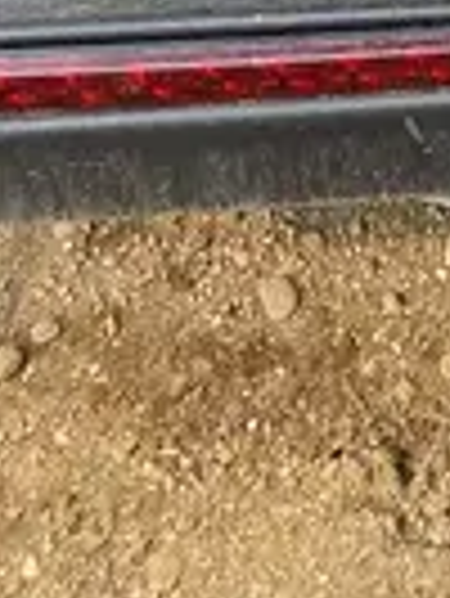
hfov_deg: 9.2
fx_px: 2475
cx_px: 1138
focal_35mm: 143
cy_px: -955
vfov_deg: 11.0
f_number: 1.8
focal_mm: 4.25
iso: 32
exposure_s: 1/690
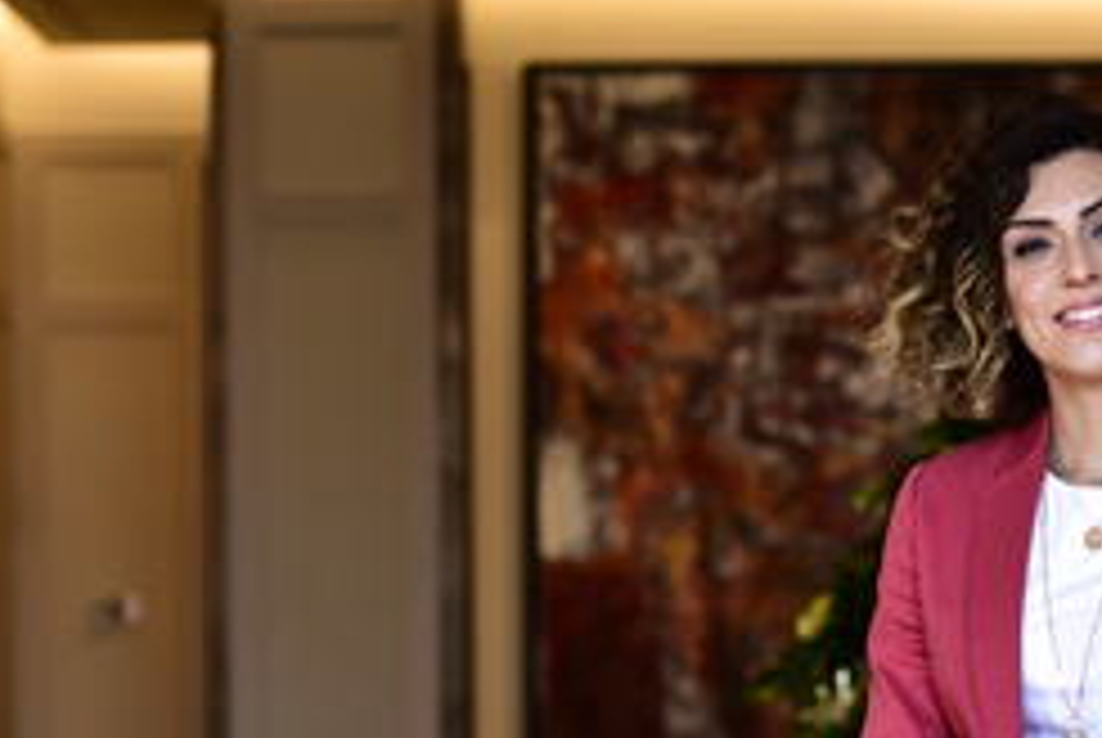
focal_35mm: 211
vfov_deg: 6.5
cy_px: 808
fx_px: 6467
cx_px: 999
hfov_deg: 9.7
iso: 800
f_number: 2.8
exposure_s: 1/160
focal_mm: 75
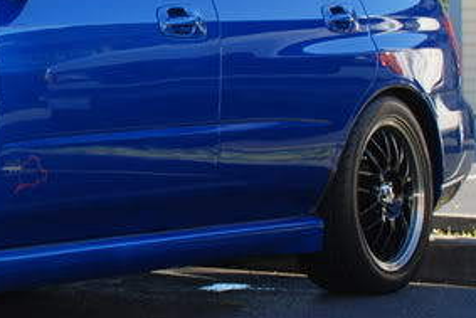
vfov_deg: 9.0
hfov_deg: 13.1
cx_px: -103
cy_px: 61
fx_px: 2011
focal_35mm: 152
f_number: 4
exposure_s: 1/125
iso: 125
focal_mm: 28
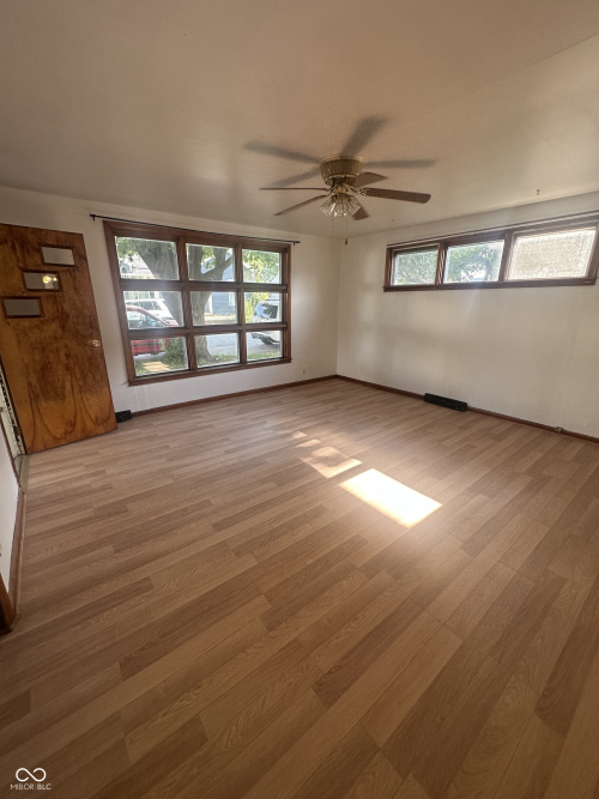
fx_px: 323
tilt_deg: -16.4
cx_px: 300
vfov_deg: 102.1
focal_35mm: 14
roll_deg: -0.3
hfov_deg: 85.7
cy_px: 400
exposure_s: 1/99
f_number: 2.2
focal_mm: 2.22
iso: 80
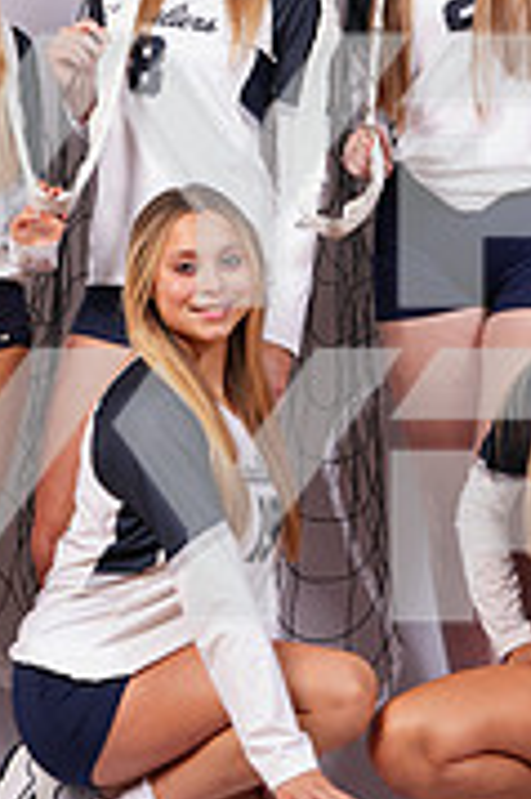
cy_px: 174
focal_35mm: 176
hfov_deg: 7.8
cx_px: 348
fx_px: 3901
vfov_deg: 11.7
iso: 200
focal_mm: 70
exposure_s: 1/160
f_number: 11
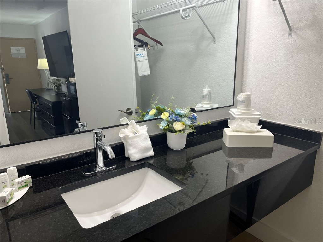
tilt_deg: -14.6
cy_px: 121
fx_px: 243
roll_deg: +0.9
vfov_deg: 53.1
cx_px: 162
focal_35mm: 26
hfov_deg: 67.3
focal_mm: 5.1
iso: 100
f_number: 1.6
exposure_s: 1/120
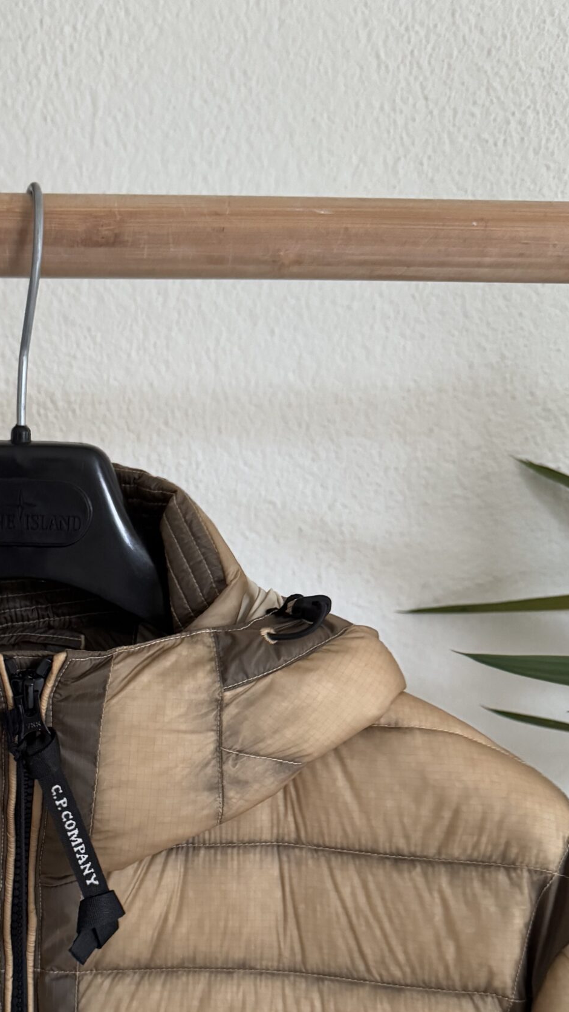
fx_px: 1073
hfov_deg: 28.3
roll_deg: -1.2
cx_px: 36
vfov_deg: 49.8
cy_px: 655
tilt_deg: -5.4
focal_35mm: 40
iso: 800
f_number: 1.78
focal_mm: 6.76
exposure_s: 1/57
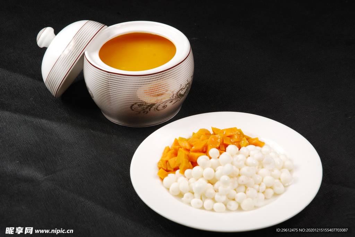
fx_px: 962
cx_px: 178
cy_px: 118
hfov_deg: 20.9
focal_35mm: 98
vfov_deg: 14.1
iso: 100
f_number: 14
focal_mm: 65
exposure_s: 1/125
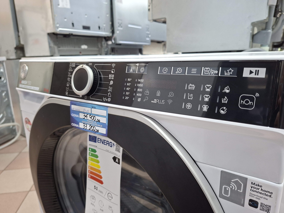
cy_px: 106
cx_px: 142
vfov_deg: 58.9
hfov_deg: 73.9
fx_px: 189
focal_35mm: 23
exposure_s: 1/50
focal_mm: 5.54
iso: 320
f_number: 1.8
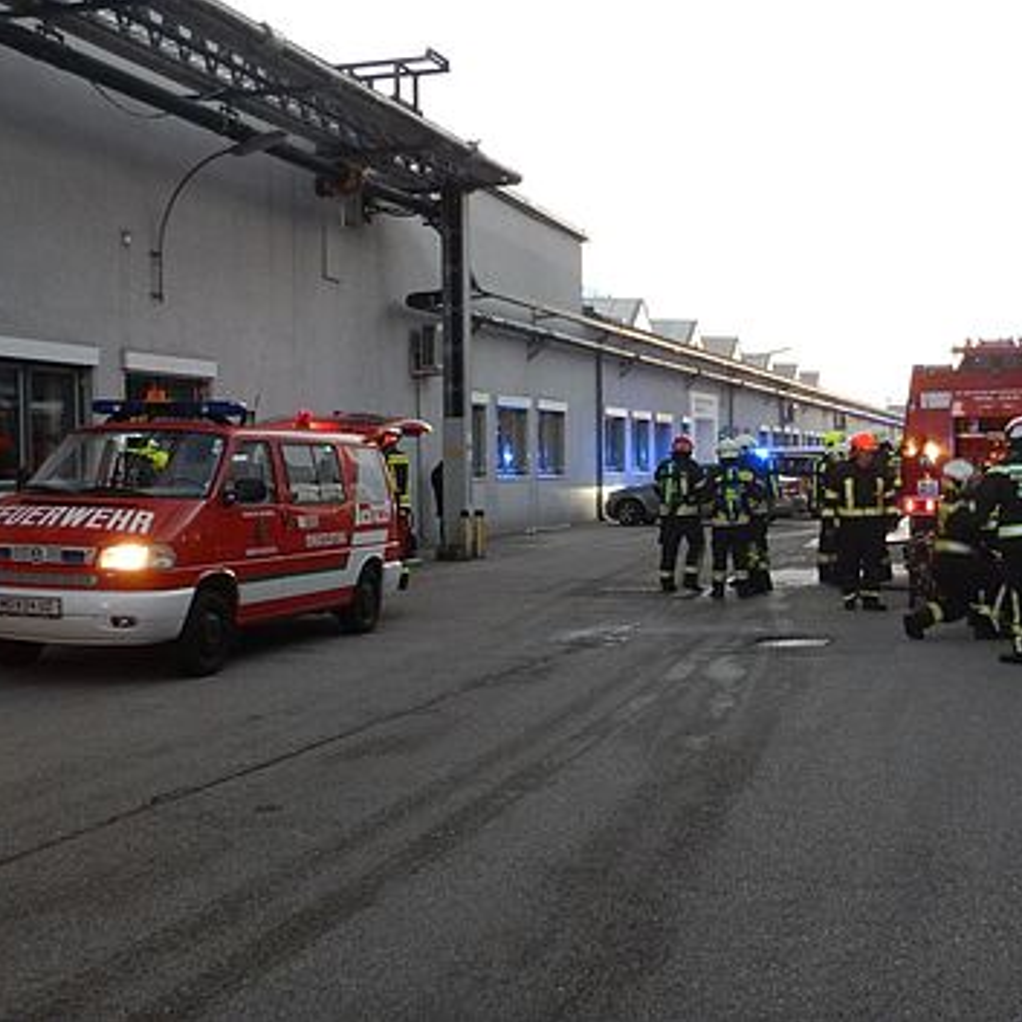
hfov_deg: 38.3
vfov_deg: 38.3
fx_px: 1470
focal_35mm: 44
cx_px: 563
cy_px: 510
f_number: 4.2
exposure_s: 1/15
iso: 400
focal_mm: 6.6
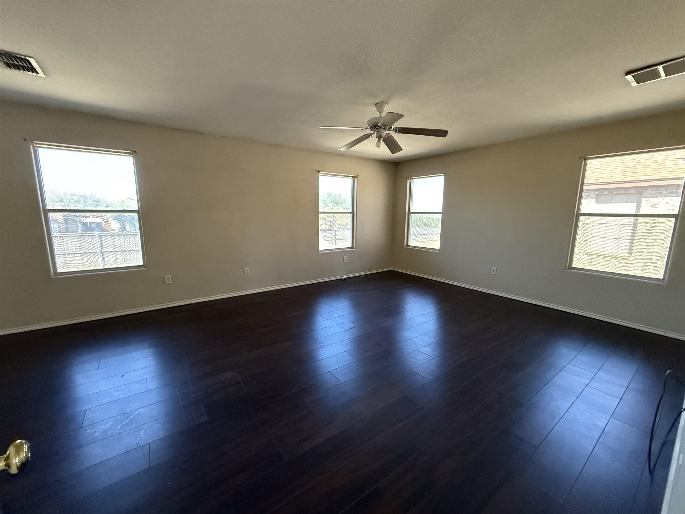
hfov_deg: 102.1
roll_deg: -0.6
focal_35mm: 14
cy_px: 257
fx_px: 277
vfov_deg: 85.7
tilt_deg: -9.4
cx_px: 342
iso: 800
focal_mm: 2.22
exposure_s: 1/60
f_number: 2.2
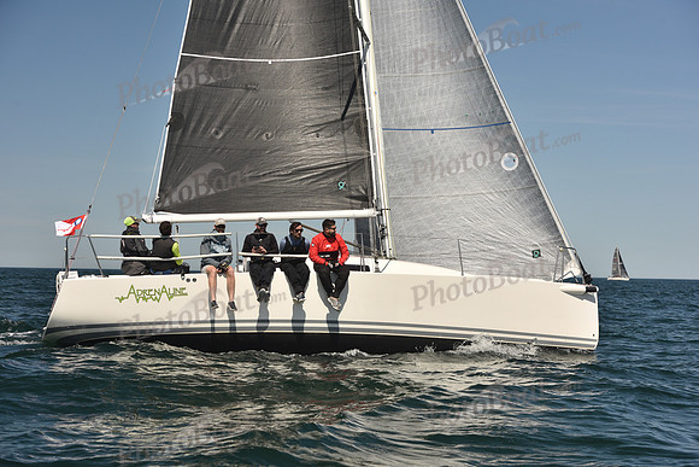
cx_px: 350
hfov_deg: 28.8
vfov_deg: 19.5
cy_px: 234
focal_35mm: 70
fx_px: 1359
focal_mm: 70
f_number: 8
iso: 250
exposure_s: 1/640
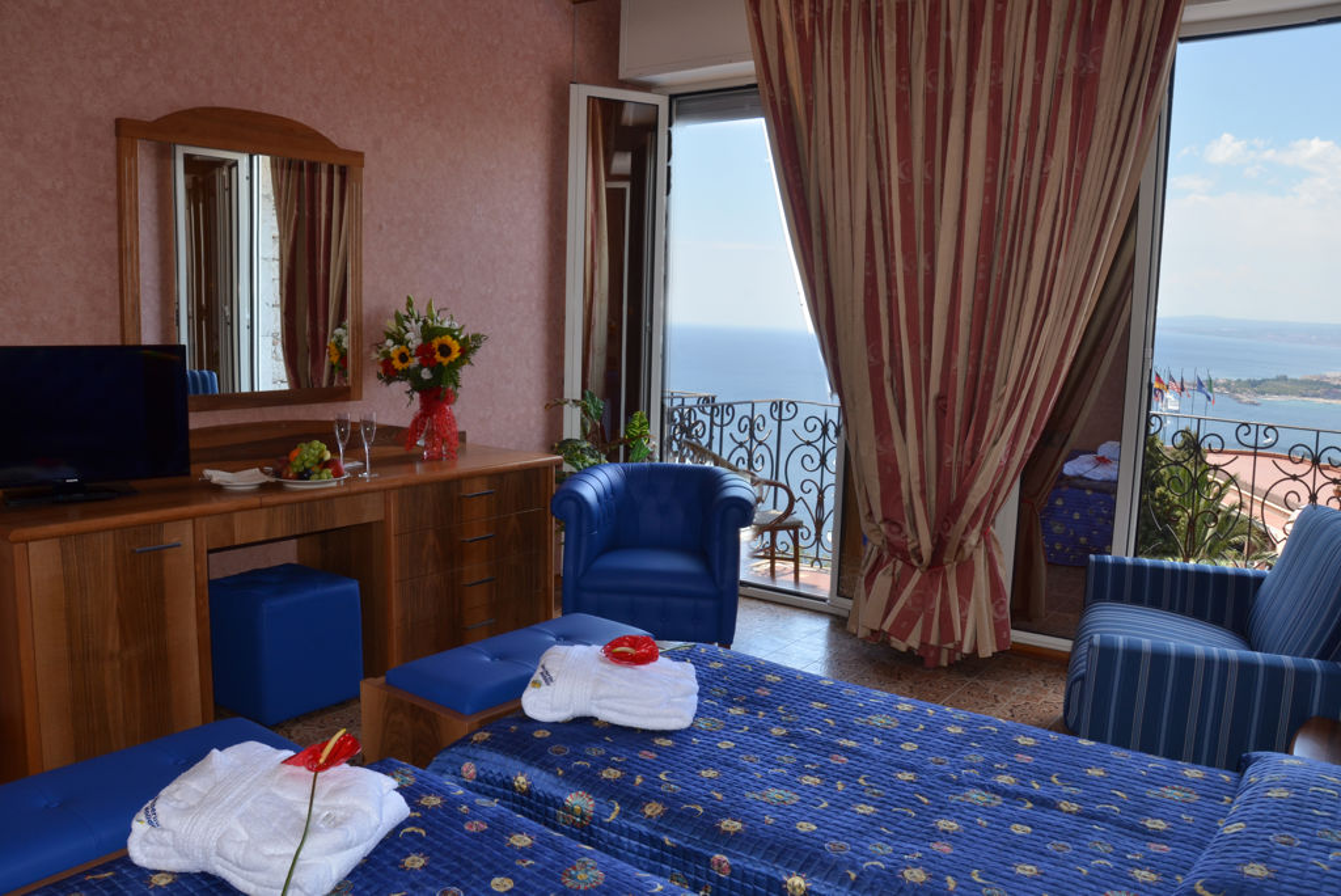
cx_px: 670
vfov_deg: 48.0
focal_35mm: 27
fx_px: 1006
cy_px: 448
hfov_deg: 67.4
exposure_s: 1/50
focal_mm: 18
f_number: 11
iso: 400
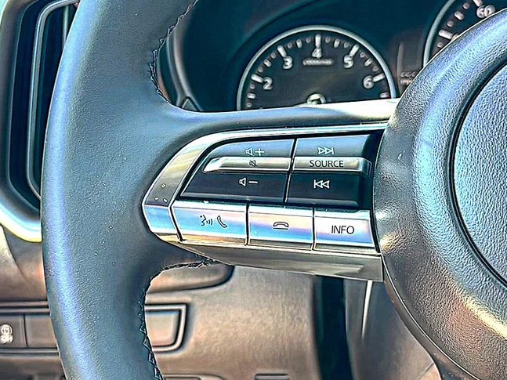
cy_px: 186
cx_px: 257
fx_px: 776
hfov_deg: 36.2
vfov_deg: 27.5
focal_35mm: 53
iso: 100
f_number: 1.78
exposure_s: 1/155
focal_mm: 6.86
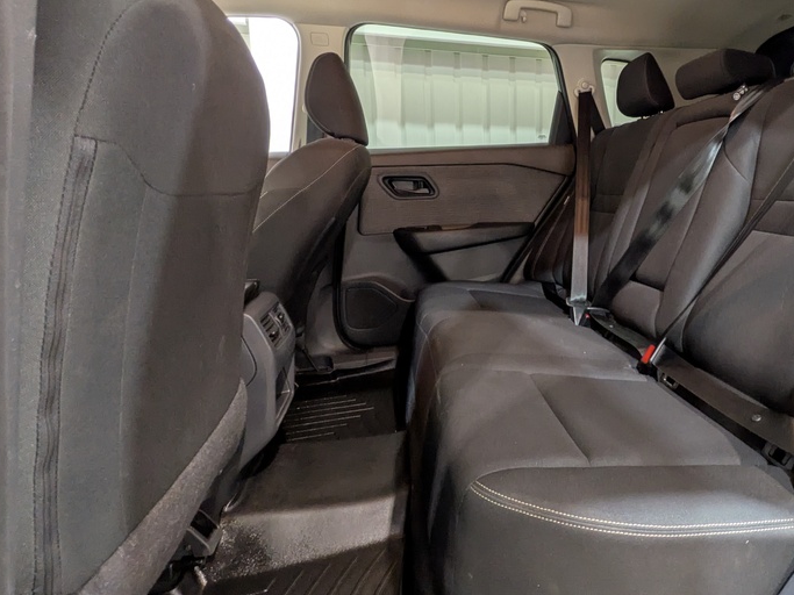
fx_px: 482
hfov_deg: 76.2
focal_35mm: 21
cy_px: 260
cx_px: 536
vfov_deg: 63.2
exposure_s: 1/24
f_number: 2.2
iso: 128
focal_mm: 1.83
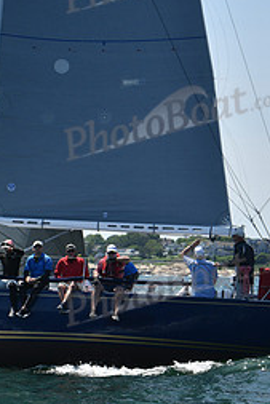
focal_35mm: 229
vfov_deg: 9.0
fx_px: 2573
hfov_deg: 6.0
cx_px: -18
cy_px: 224
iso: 250
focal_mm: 100
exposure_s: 1/1000
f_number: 8
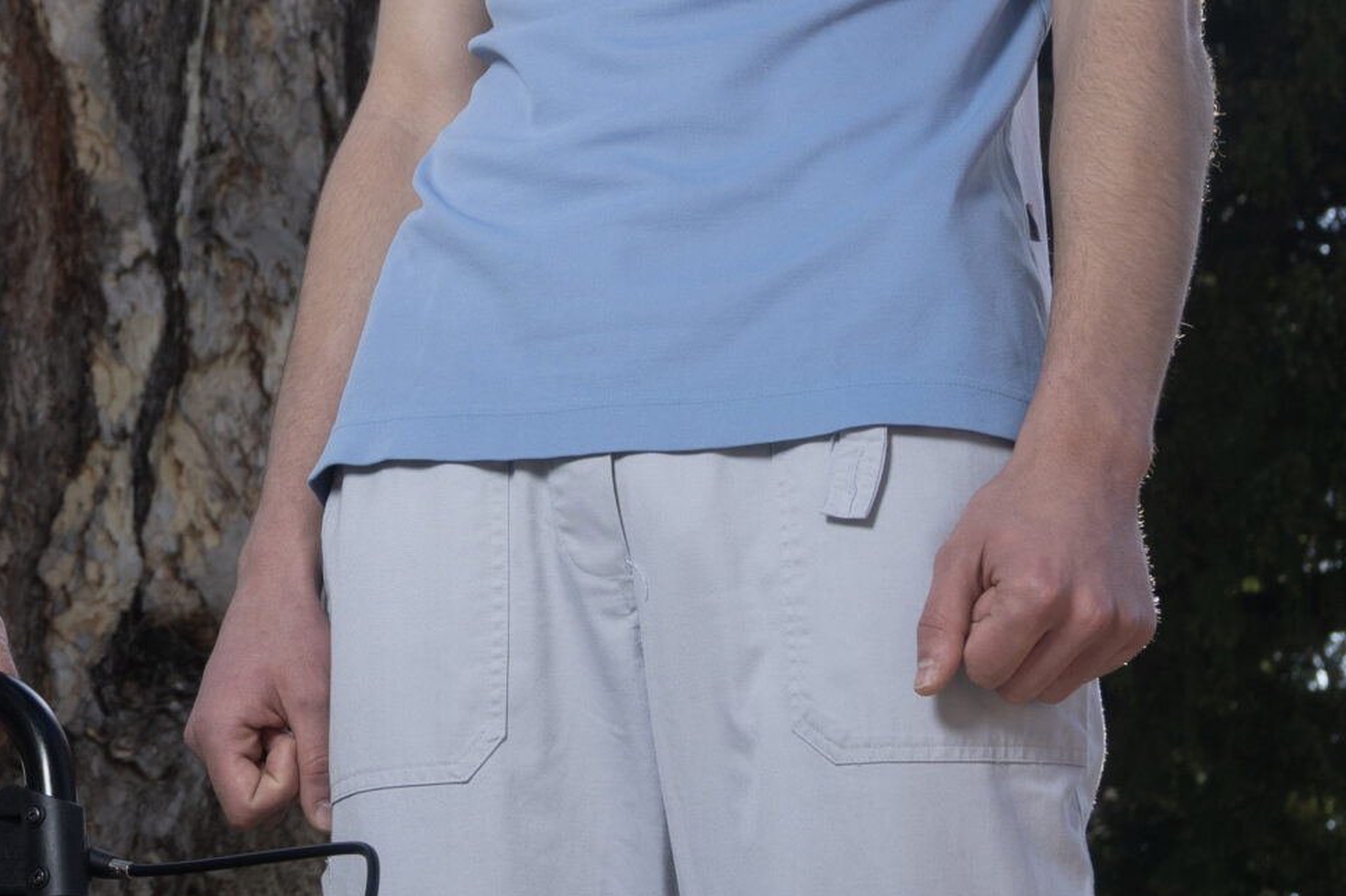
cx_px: 58
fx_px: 4634
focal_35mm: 124
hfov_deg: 16.2
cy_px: -238
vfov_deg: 10.8
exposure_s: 1/200
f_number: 5.6
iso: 125
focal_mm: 31.5
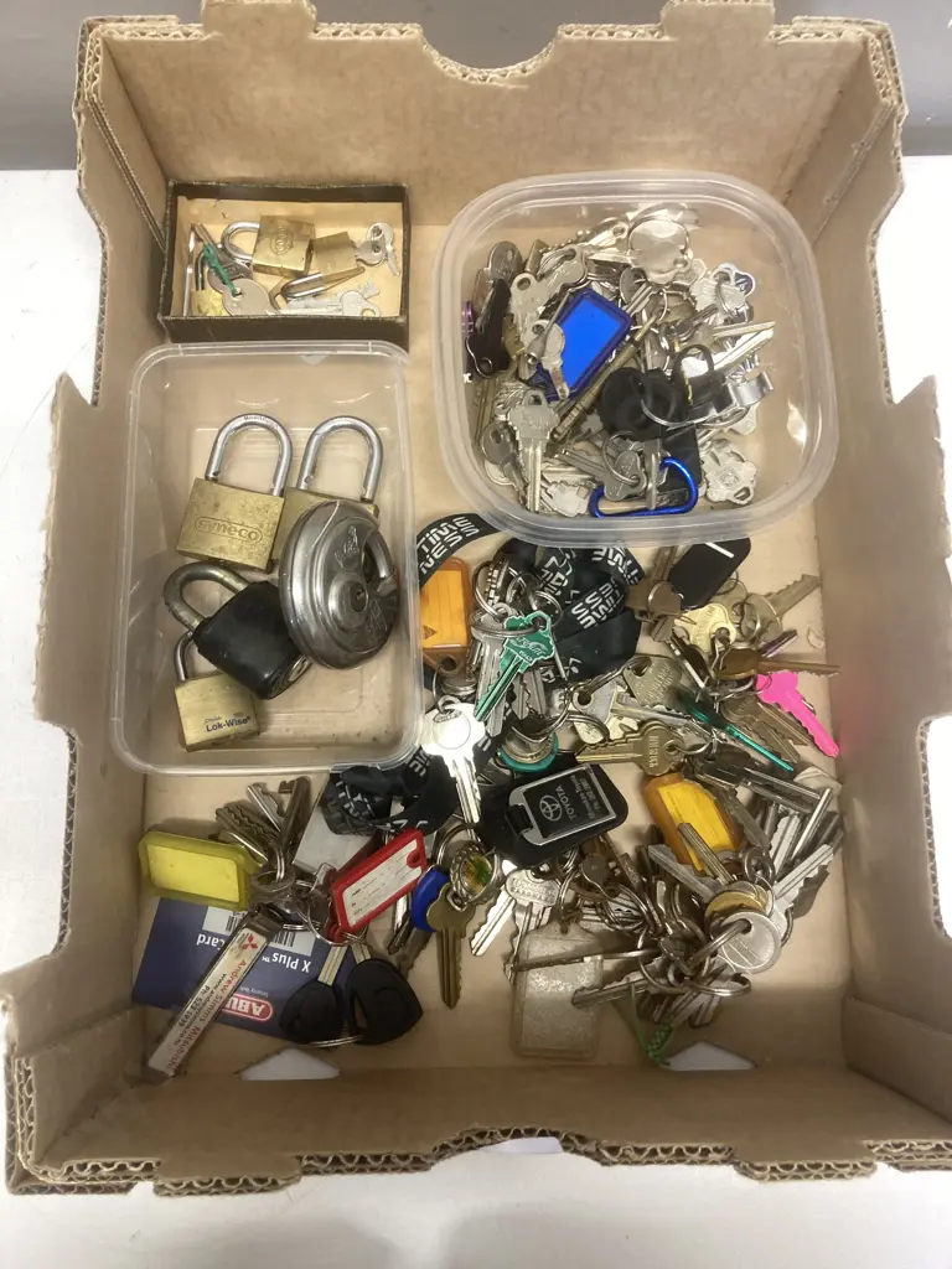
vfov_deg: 63.4
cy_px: 634
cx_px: 476
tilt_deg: -76.8
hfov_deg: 49.7
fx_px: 1027
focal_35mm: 28
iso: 125
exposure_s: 1/50
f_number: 1.8
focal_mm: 3.99
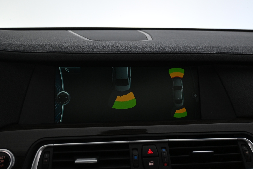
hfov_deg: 52.2
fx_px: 258
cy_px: 84
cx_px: 126
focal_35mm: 37
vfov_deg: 36.2
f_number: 4.2
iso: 2000
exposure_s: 1/40
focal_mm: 24.5
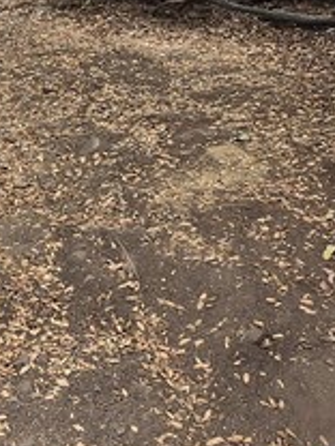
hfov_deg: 22.1
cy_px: 60
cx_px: 2
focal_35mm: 64
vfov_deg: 29.2
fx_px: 826
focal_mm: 1.7
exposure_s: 1/202
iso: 25
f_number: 2.2
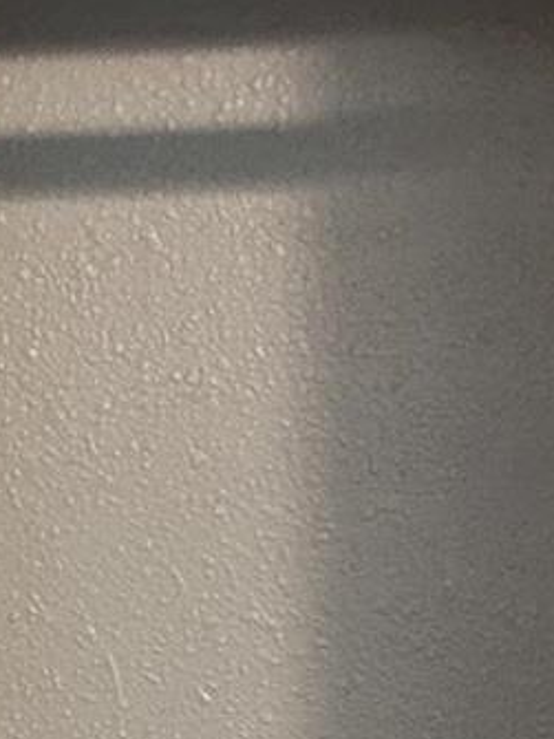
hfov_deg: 9.0
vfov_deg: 11.0
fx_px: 3523
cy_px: 1407
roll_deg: +1.3
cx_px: 113
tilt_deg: -13.9
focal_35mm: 165
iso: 640
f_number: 1.78
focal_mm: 6.86
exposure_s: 1/60
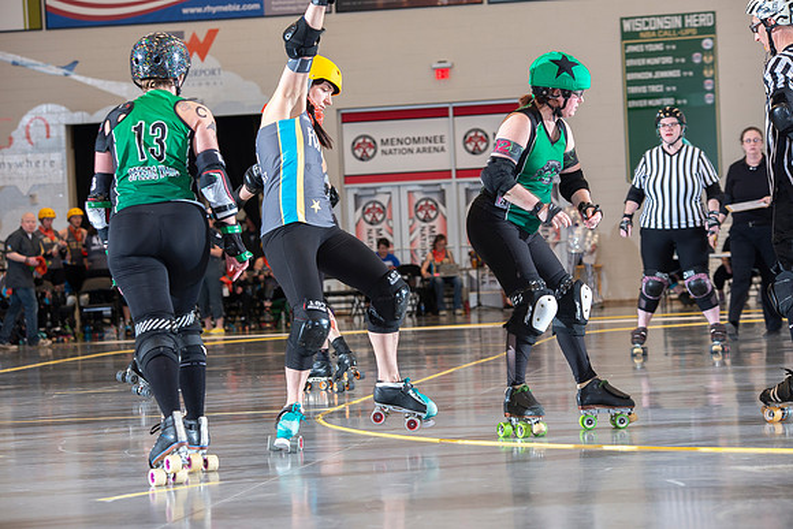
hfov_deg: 18.3
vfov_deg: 12.2
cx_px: 396
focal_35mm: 112
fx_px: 2468
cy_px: 264
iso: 640
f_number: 5.6
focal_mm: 112
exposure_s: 1/160
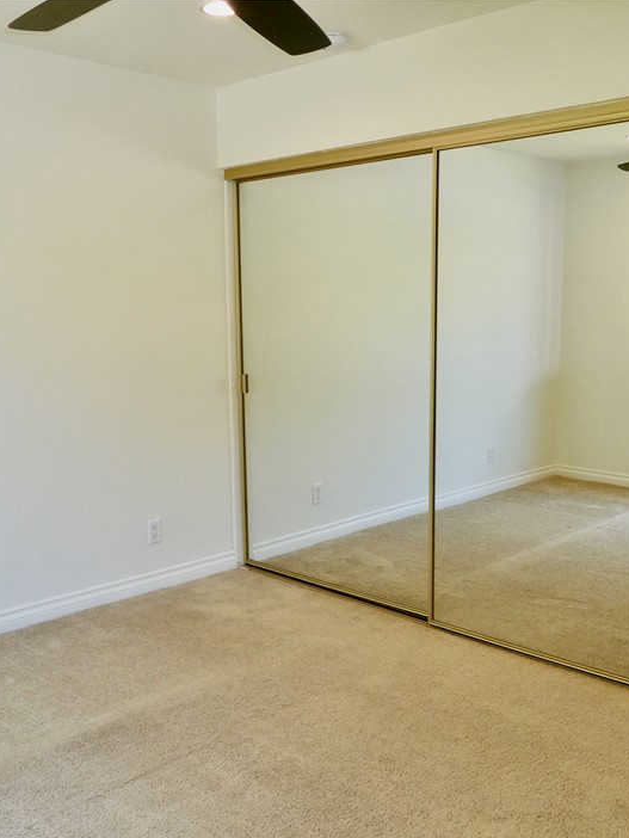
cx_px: 301
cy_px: 456
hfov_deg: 40.7
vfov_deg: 52.5
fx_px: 847
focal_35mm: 35
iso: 125
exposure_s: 1/60
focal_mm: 4.3
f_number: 3.3
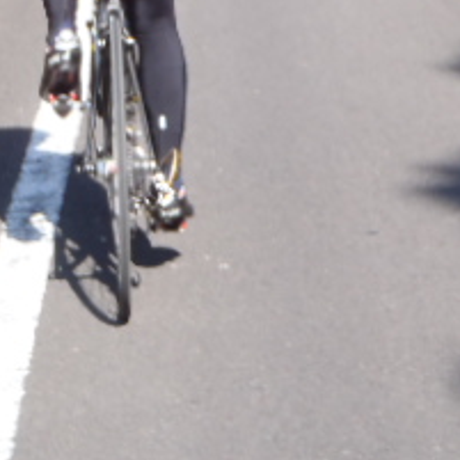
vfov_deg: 9.5
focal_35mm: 183
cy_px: -46
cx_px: 417
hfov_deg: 9.5
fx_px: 2751
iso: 80
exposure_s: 1/125
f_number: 5.6
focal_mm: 11.76
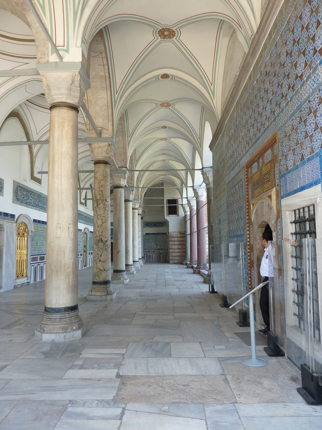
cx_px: 161
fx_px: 310
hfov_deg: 54.9
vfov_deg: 69.4
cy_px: 215
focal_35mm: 25
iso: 80
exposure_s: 1/50
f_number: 3.3
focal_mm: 4.1
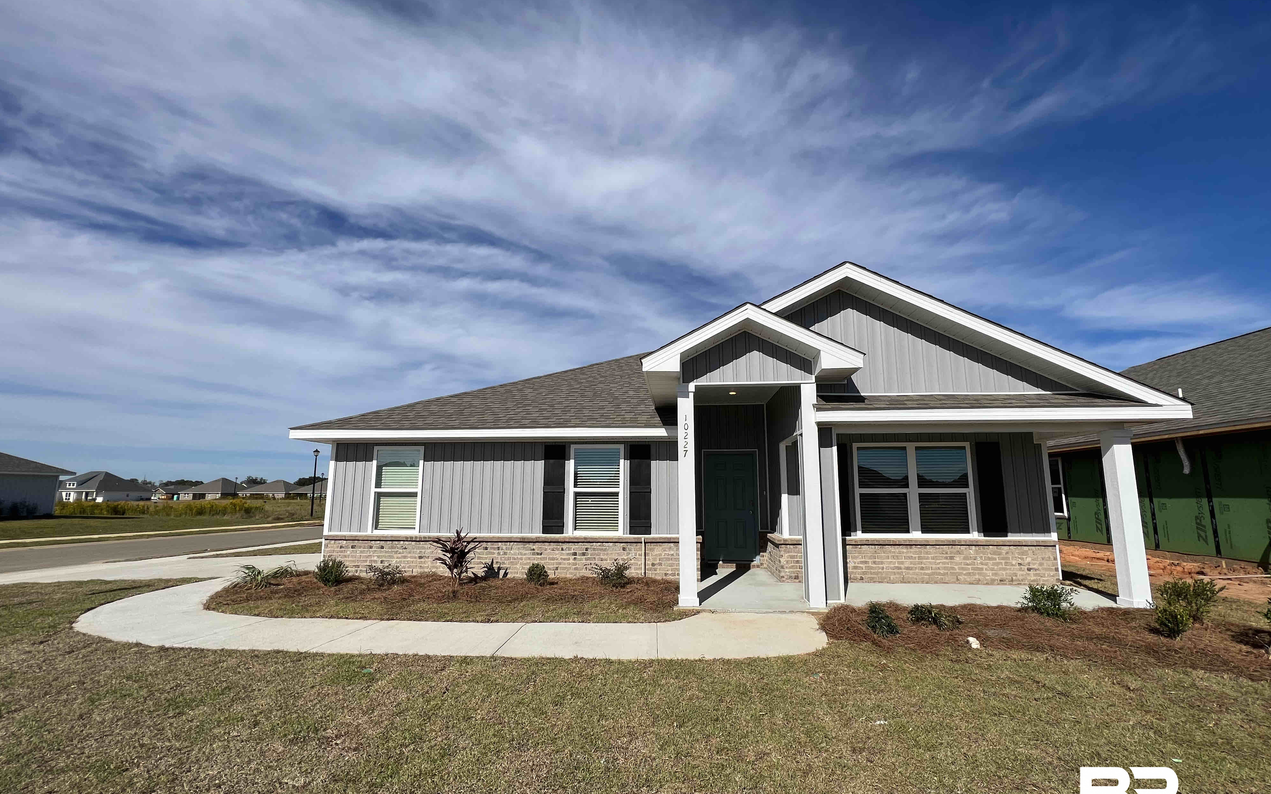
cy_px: 423
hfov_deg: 105.3
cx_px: 645
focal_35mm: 14
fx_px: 485
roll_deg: +0.2
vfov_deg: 78.5
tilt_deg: +7.8
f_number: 1.8
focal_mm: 1.57
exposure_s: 1/4065
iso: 32
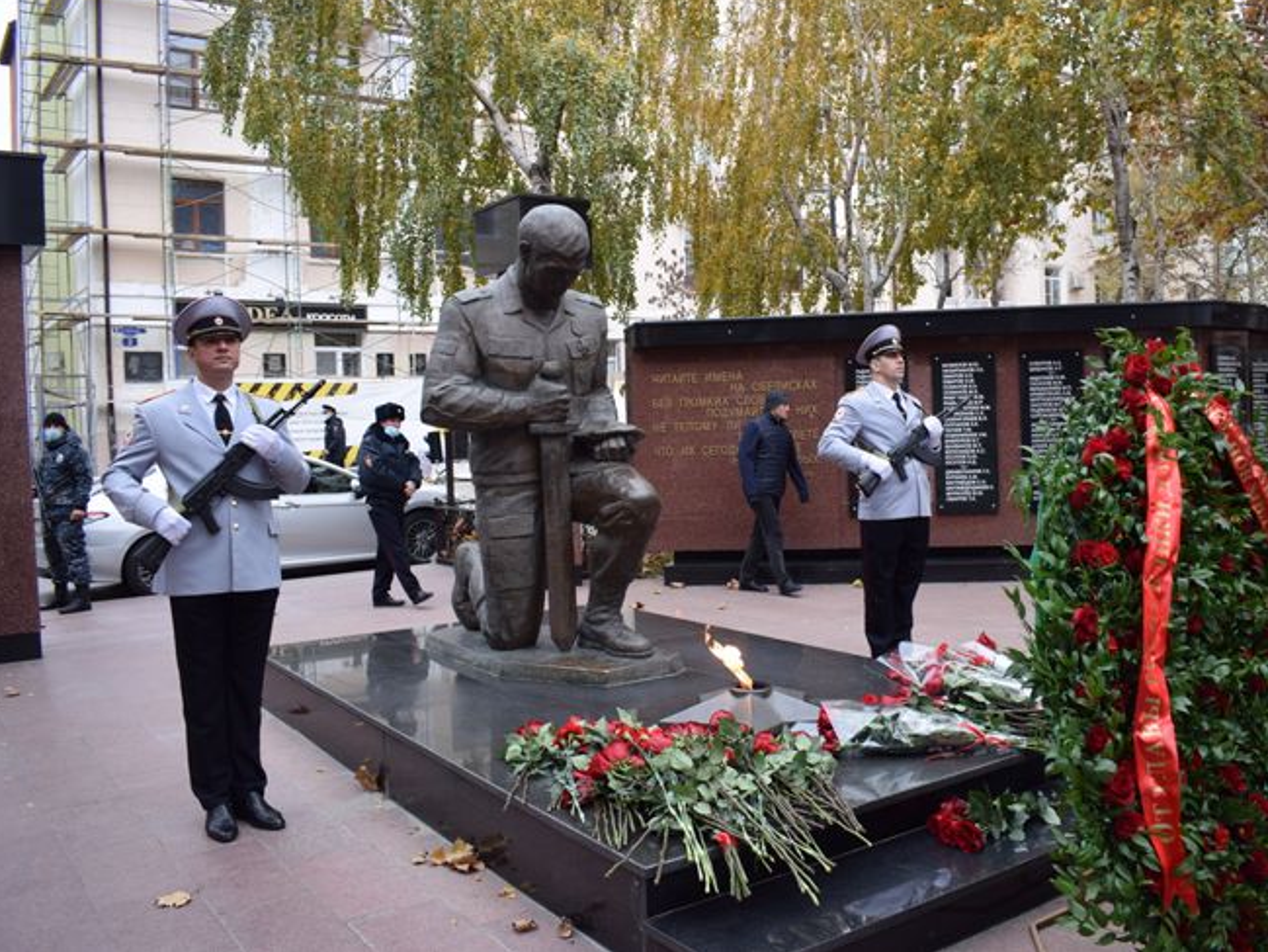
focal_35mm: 30
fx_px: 1099
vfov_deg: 46.8
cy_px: 465
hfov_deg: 59.7
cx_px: 721
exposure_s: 1/80
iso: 400
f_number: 4.5
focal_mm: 18
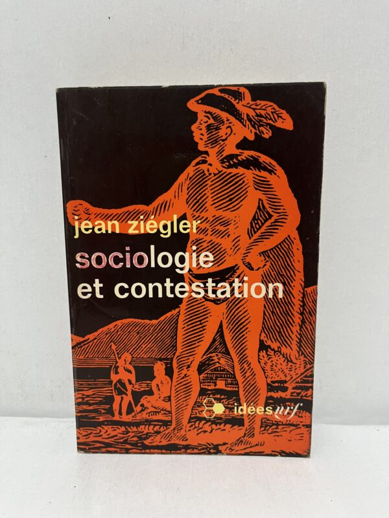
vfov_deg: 67.3
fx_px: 390
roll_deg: -1.0
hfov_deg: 53.1
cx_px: 194
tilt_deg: -13.1
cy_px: 259
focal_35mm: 26
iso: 125
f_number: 1.6
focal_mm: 5.1
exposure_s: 1/50
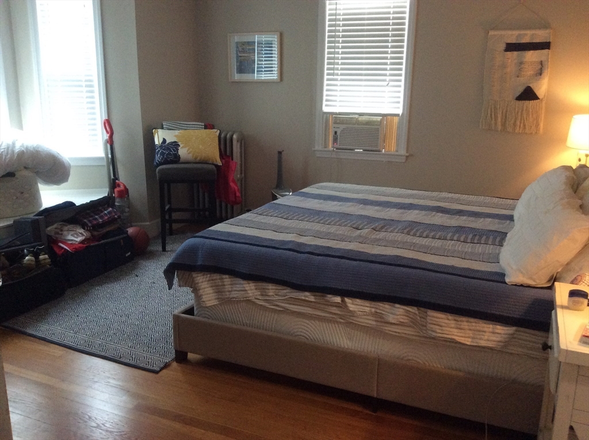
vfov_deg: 44.1
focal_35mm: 32
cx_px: 294
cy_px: 220
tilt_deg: -14.1
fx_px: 544
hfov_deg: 56.9
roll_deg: +0.7
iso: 200
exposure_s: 1/24
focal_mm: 3.3
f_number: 2.4
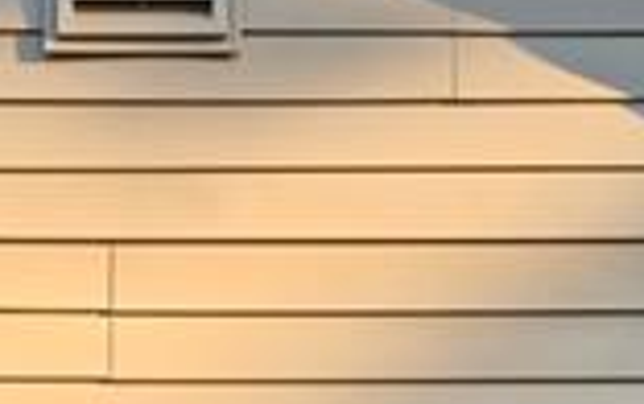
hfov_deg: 13.1
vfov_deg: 7.6
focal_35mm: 160
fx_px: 2812
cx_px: 252
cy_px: 998
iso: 25
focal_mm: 5.4
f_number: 1.8
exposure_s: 1/303
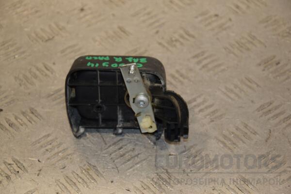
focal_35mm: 120
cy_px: 97
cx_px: 146
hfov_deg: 17.1
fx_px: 970
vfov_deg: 11.4
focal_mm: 80
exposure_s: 1/200
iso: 800
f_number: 6.3
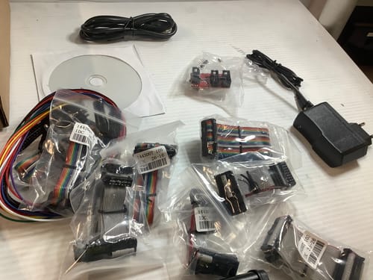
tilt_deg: -47.1
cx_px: 186
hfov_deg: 58.4
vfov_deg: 45.4
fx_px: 334
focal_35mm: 31
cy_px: 140
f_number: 2.4
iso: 80
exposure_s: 1/50
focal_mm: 3.3
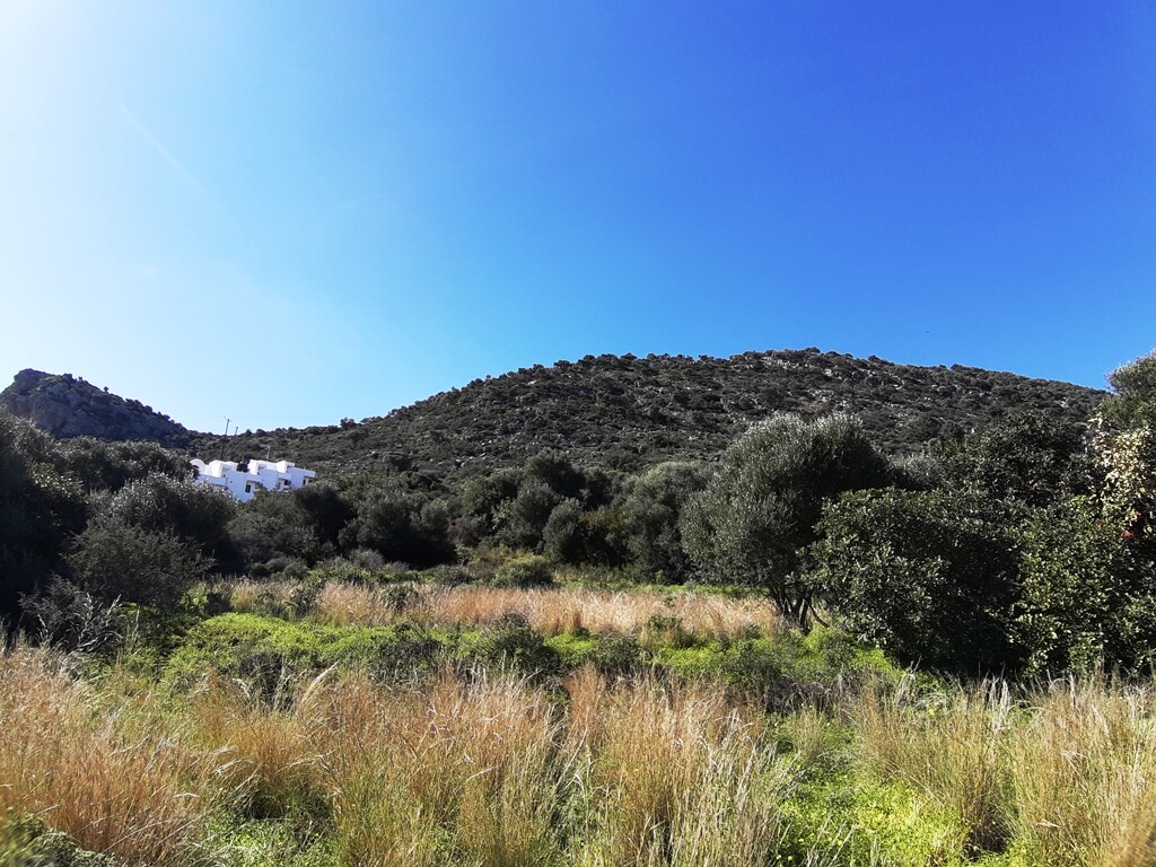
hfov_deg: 87.8
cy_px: 434
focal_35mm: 18
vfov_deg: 71.6
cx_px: 578
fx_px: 601
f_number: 2.4
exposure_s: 1/744
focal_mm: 1.87
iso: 40
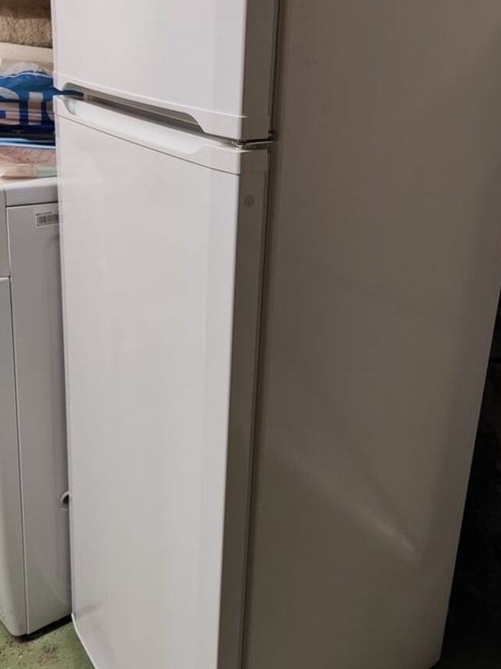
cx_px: 290
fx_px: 695
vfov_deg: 50.8
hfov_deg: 39.6
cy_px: 251
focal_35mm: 36
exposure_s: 1/50
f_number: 1.8
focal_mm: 5.4
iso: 272
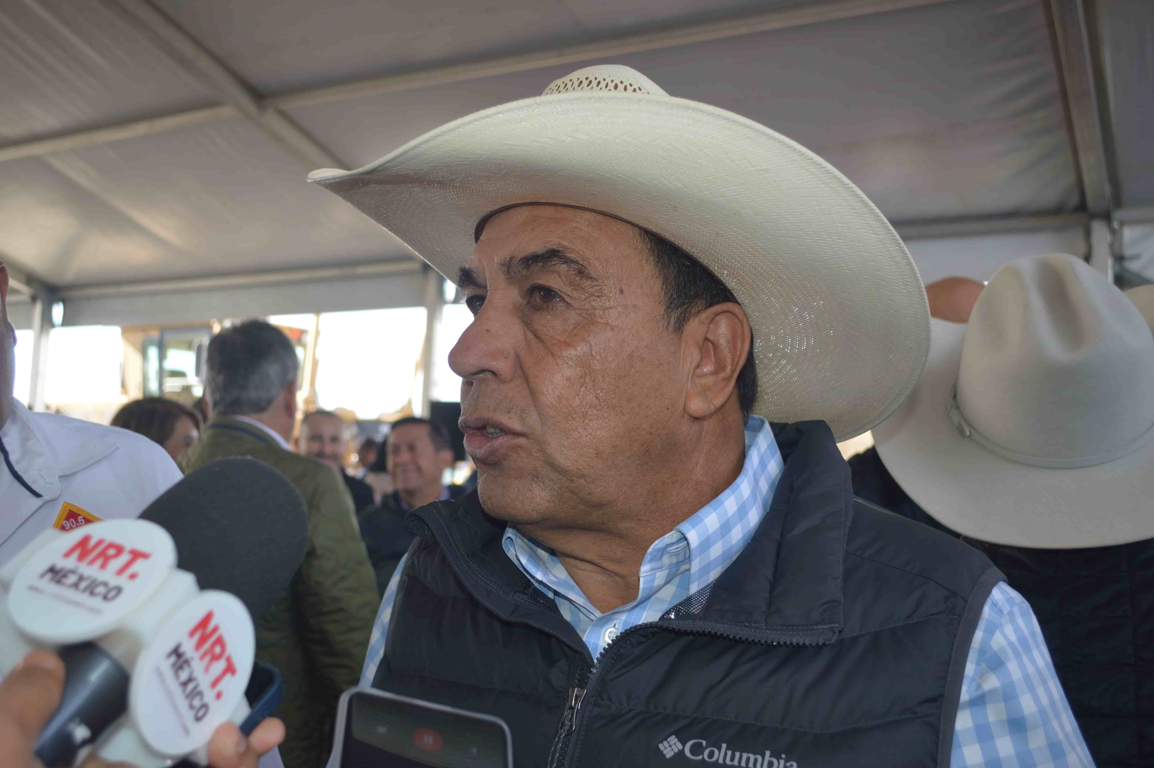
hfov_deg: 53.2
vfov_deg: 36.8
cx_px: 577
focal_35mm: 36
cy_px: 384
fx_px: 1153
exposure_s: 1/125
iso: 125
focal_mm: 24
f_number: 4
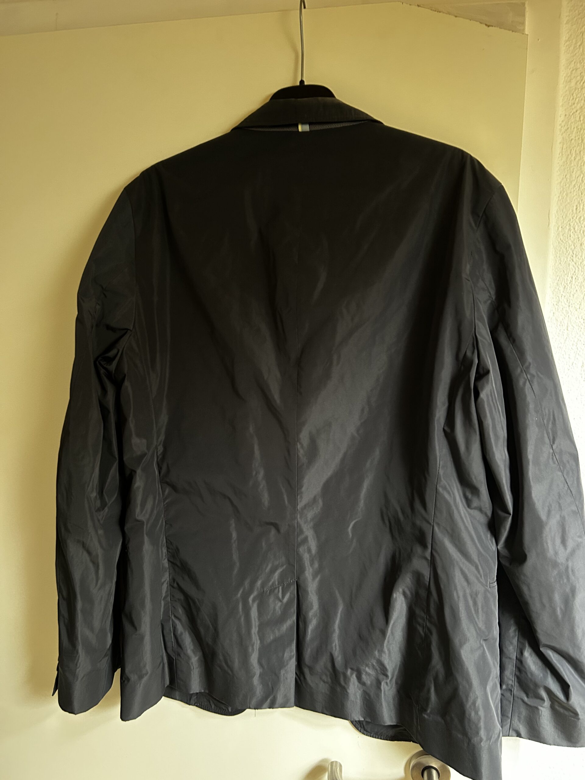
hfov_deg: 53.1
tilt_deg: -6.9
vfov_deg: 67.3
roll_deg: -1.0
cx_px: 292
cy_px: 390
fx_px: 586
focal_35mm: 26
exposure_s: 1/25
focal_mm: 5.7
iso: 640
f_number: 1.5
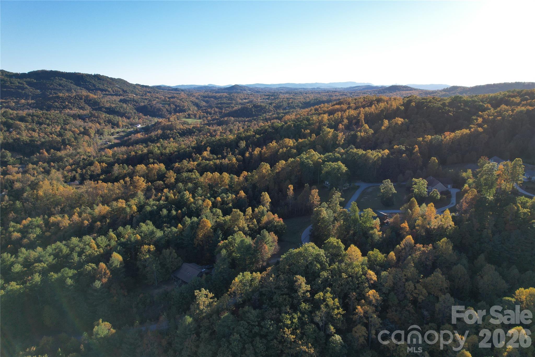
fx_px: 327
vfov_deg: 57.2
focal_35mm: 22
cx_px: 268
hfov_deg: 78.6
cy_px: 178
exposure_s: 1/1000
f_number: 2.8
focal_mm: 8.38
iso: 100
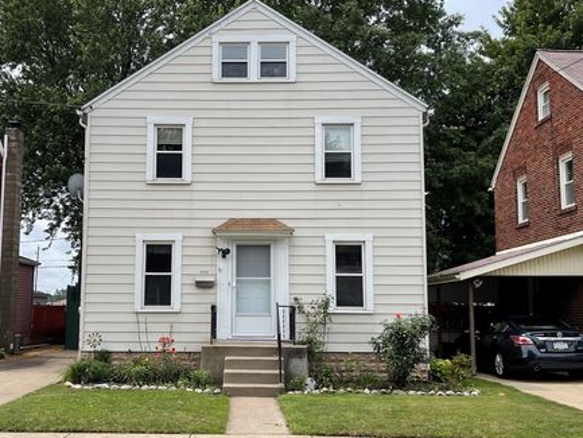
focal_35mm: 30
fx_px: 505
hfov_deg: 59.8
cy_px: 228
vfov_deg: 46.8
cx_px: 254
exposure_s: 1/2288
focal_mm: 5.1
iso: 32
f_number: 1.6
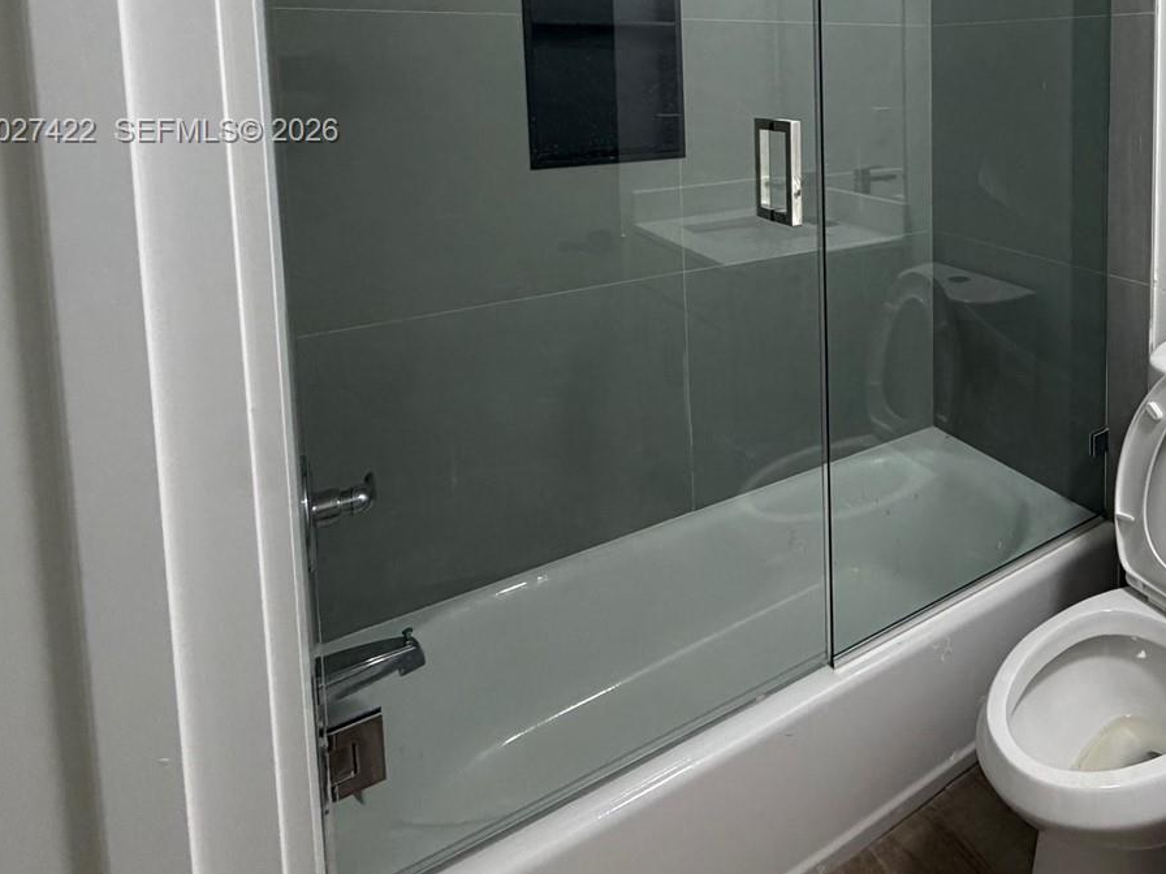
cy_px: 133
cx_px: 975
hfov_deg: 62.0
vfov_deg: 50.3
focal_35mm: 25
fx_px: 842
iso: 200
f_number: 2.2
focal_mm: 2.22
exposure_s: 1/120
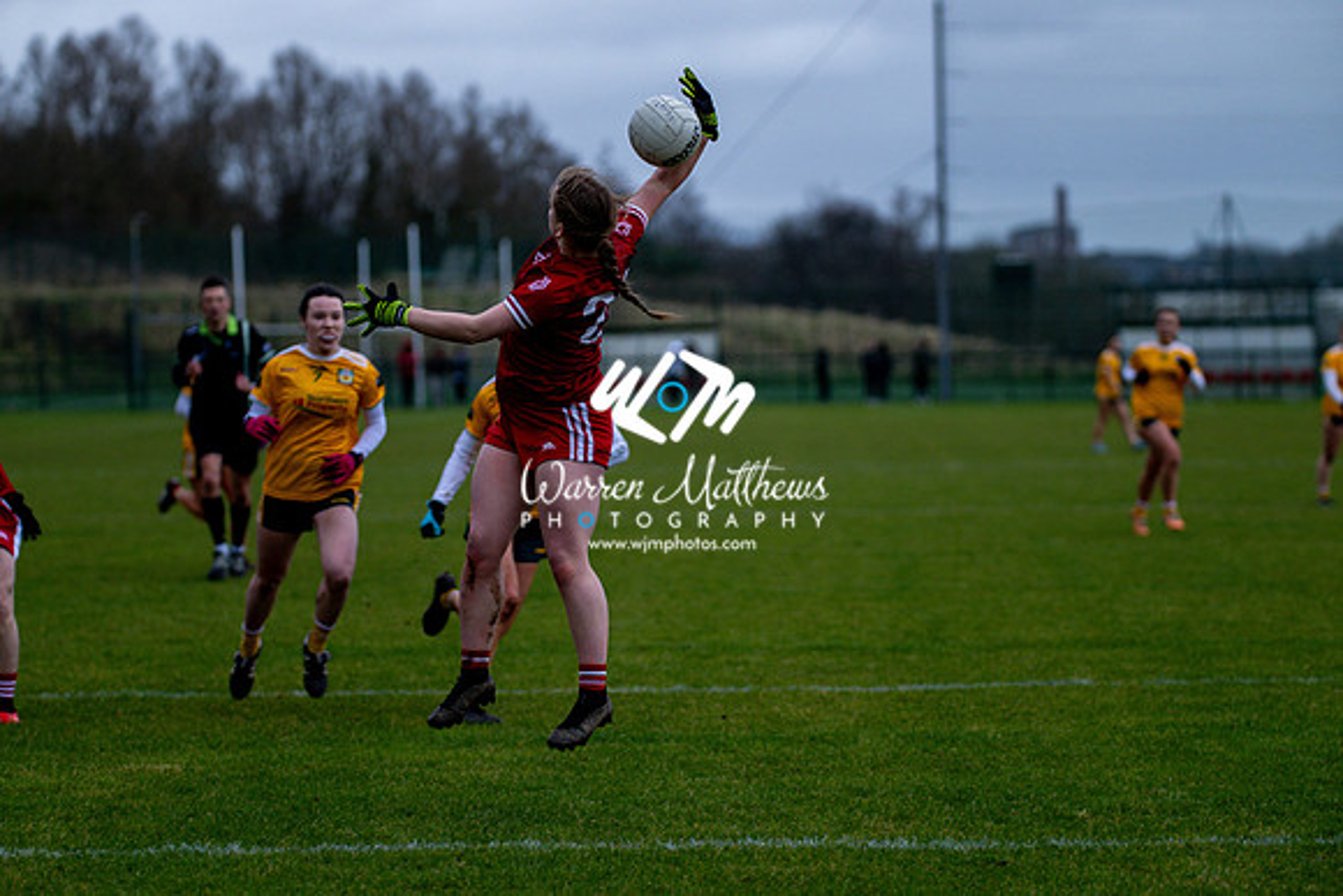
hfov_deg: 14.2
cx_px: 672
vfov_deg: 9.5
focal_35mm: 145
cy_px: 448
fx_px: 5410
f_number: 2.8
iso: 1100
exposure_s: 1/640
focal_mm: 145
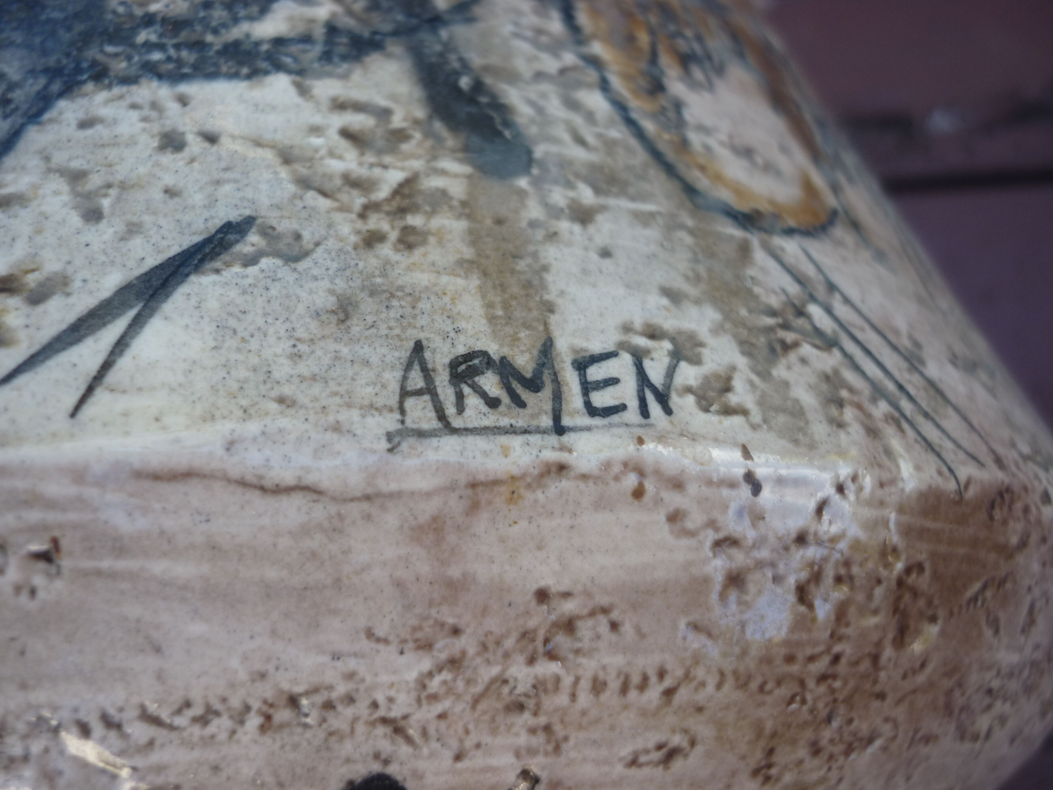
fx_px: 1004
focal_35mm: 33
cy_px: 395
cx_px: 526
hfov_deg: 55.4
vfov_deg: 42.9
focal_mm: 5.5
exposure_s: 1/125
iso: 80
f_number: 2.8
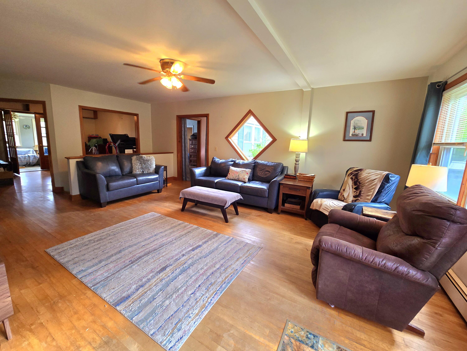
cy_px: 176
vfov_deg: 89.9
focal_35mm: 13
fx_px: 175
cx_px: 234
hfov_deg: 106.2
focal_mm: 2.2
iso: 80
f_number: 2.2
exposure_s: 1/60.2
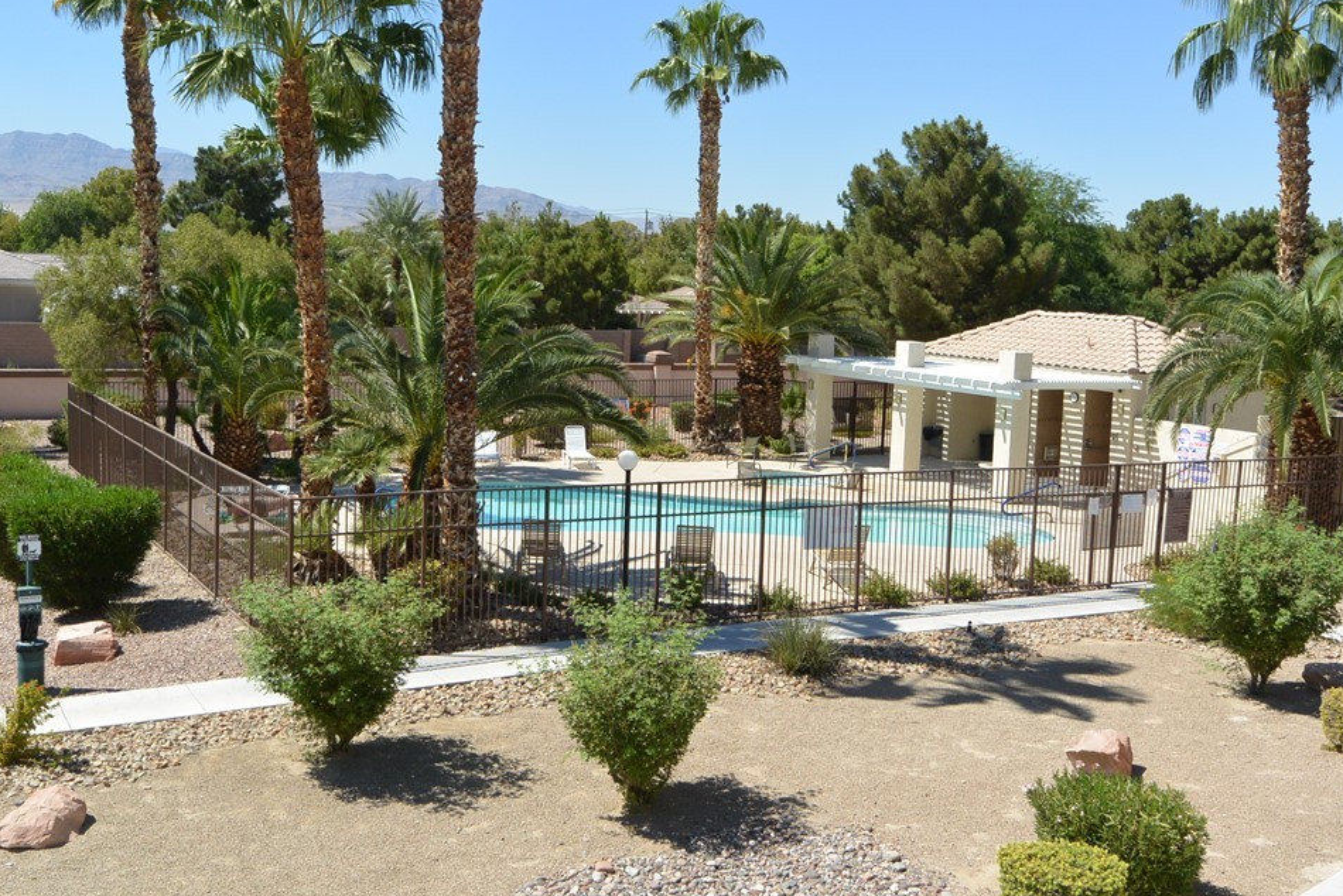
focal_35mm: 40
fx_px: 1493
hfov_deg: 48.4
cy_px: 390
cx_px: 608
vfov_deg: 33.4
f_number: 5.6
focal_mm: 13
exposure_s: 1/800
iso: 160
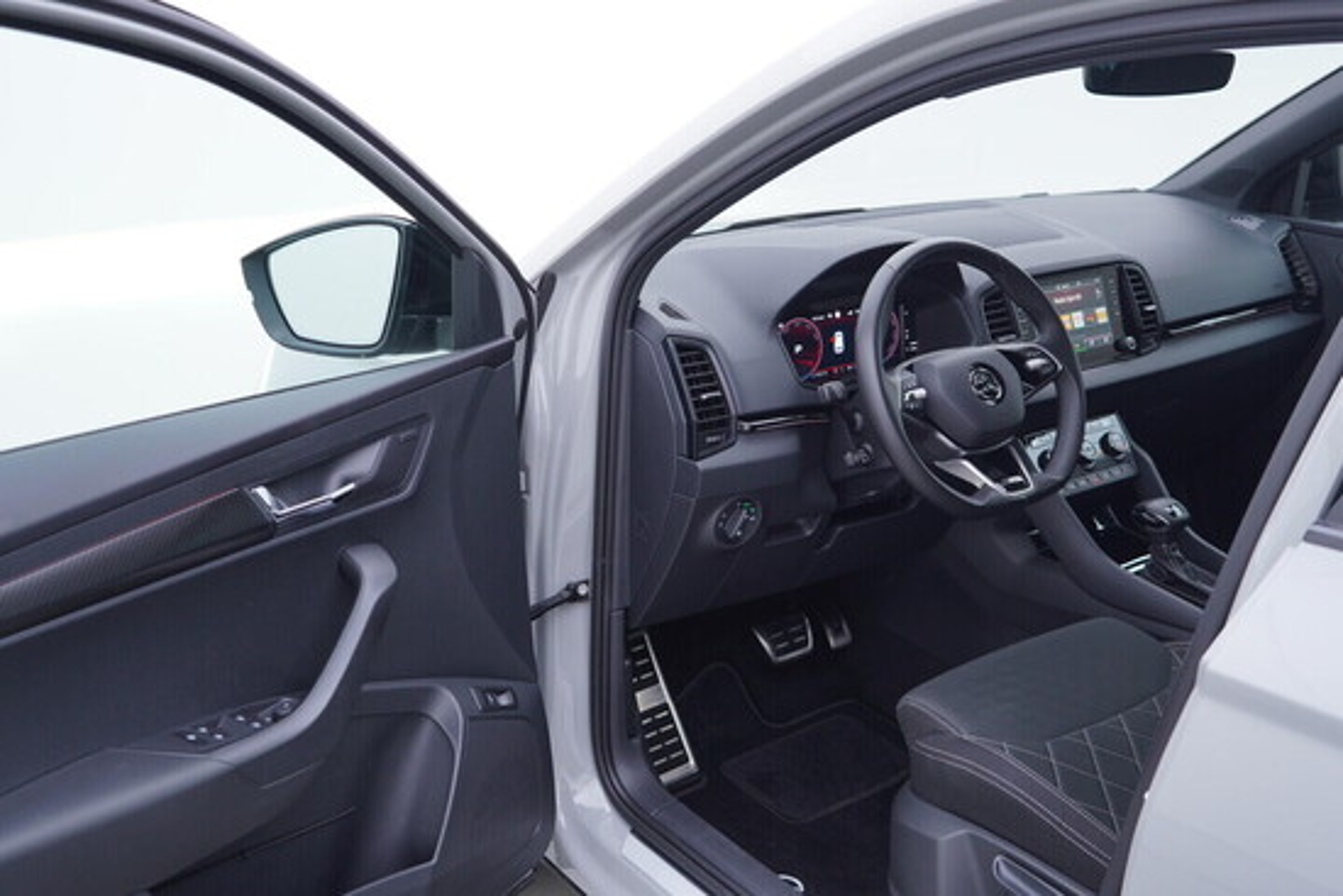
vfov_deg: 36.9
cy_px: 448
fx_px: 1343
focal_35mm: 36
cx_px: 672
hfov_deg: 53.1
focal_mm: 24
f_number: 3.2
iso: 125
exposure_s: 1/40
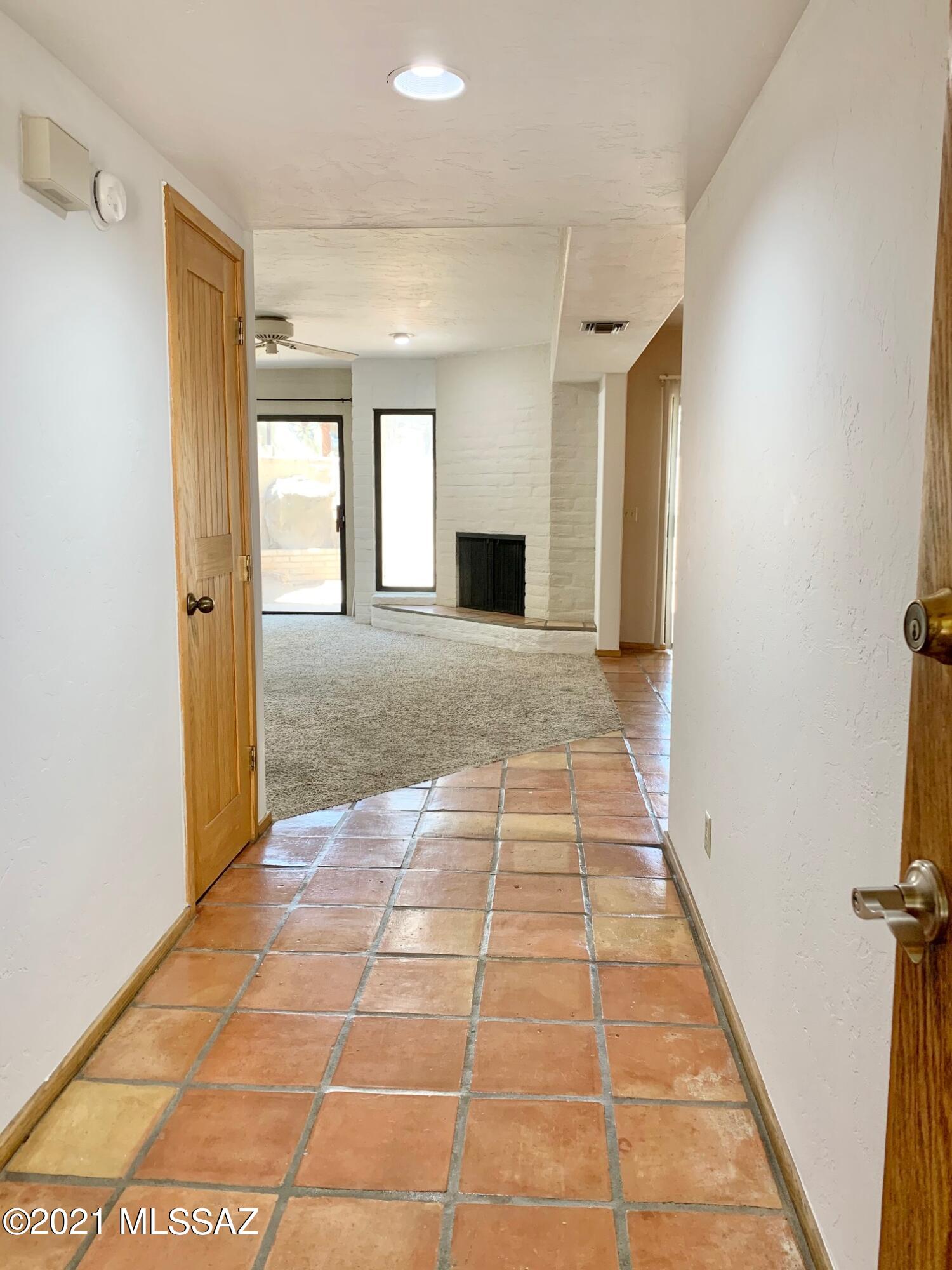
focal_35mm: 26
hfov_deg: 53.1
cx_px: 476
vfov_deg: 67.3
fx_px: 953
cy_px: 635
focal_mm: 4.25
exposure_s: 1/60
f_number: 1.8
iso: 100
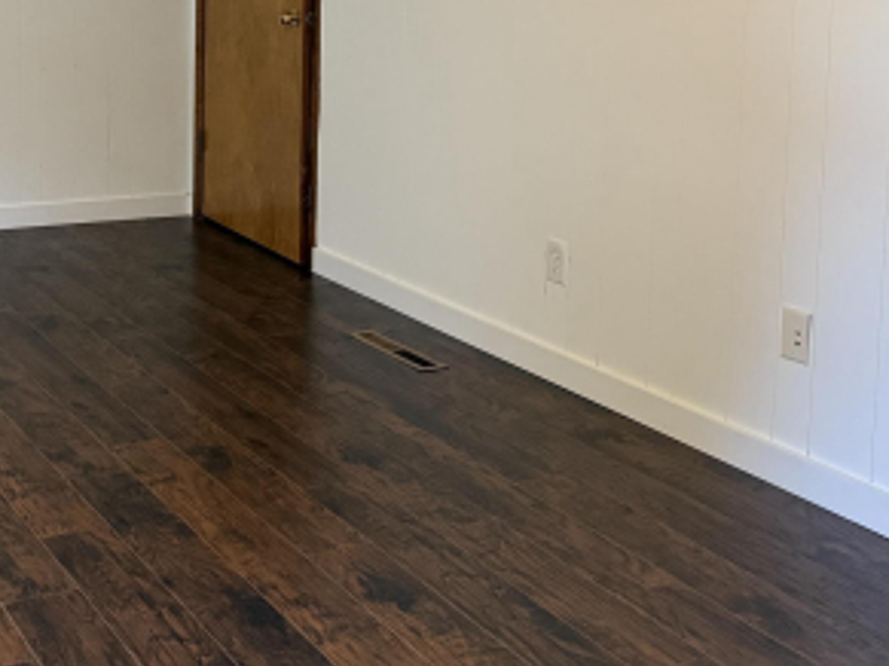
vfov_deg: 25.5
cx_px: 142
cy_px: 37
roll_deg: -0.6
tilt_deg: -4.9
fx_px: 1412
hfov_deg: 33.6
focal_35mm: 55
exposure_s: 1/60
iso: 500
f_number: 1.78
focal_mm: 6.76
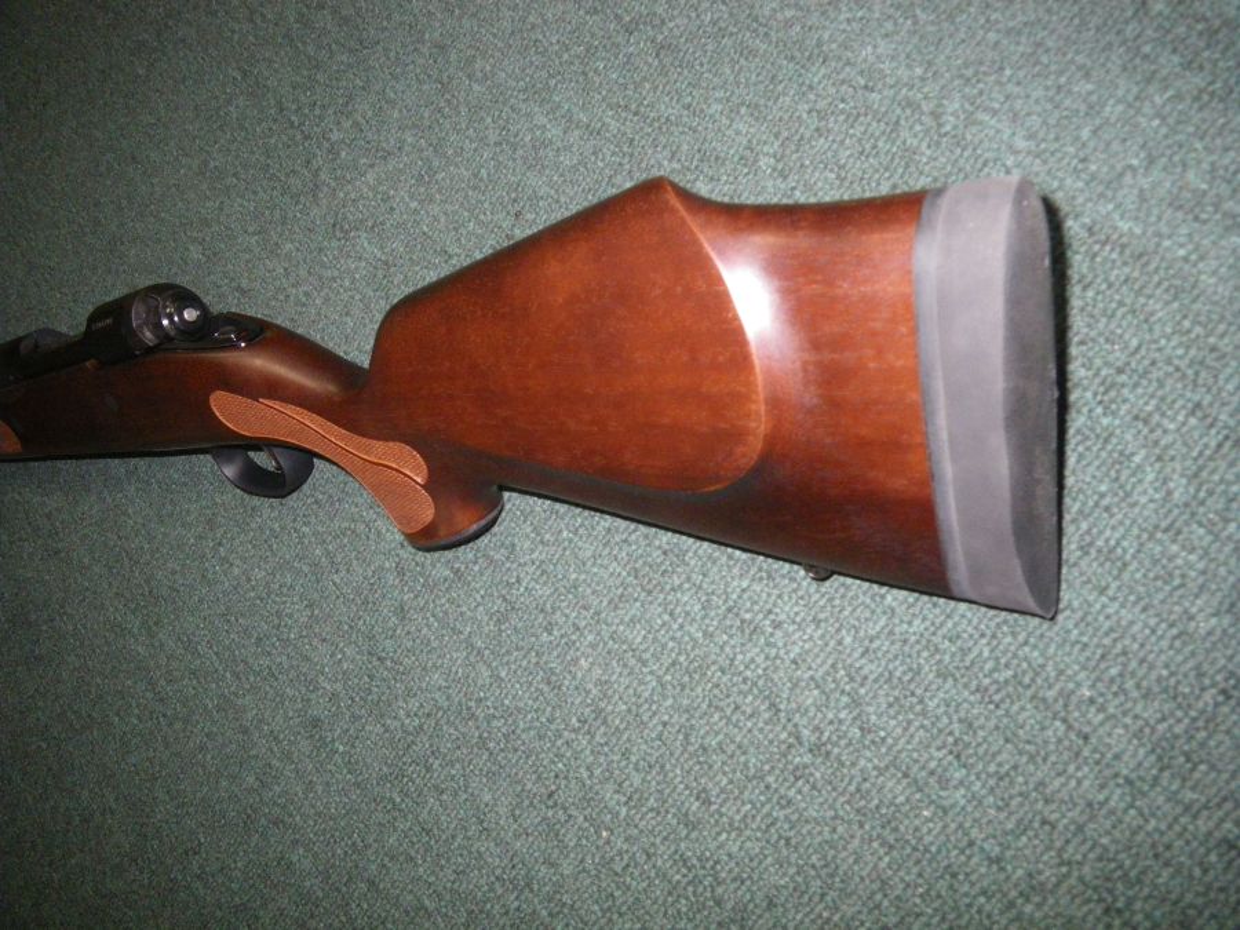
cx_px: 620
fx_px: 1003
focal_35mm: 28
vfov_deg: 49.7
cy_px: 465
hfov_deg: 63.4
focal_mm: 5
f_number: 3.5
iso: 400
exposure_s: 1/50
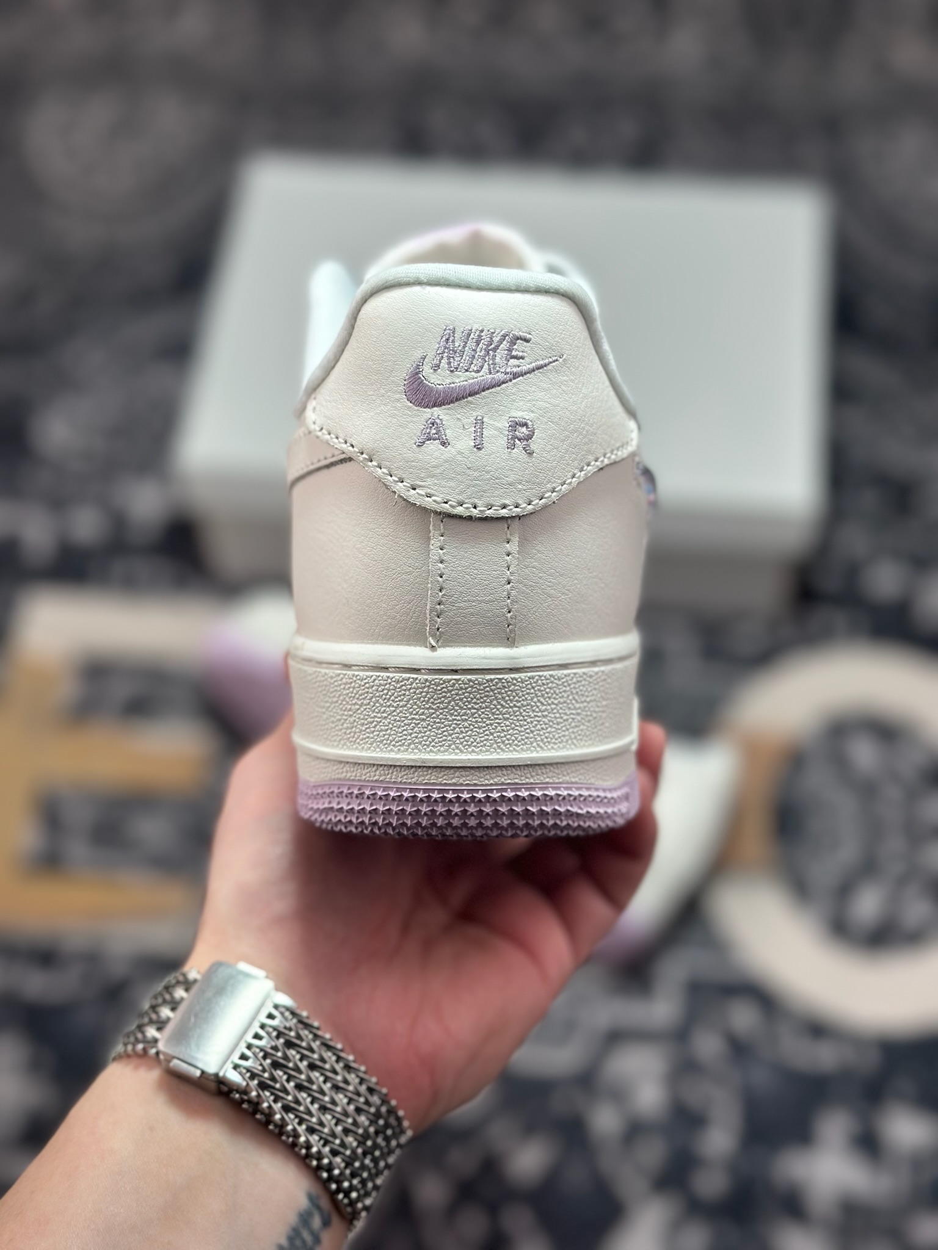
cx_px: 469
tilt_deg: -57.1
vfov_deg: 39.7
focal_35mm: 48
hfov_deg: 30.3
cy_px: 625
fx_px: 1734
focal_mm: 6.86
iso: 80
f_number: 1.78
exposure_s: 1/1073
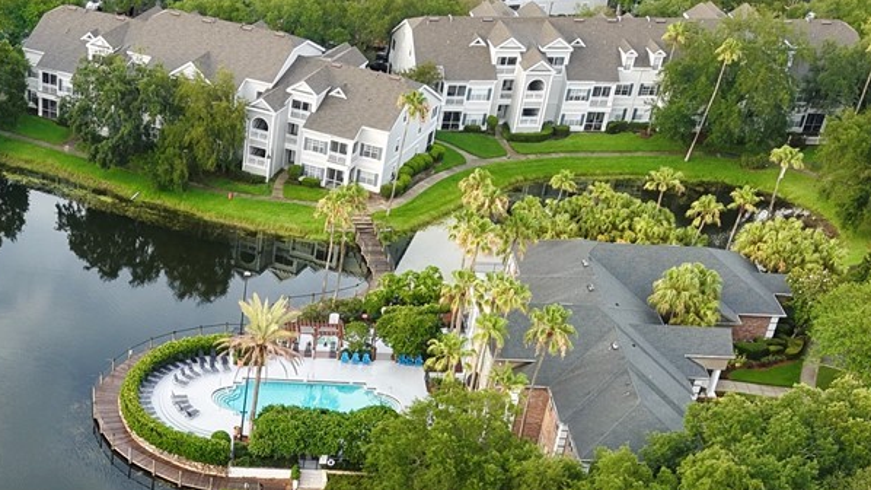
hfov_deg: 28.9
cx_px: 74
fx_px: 1616
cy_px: 780
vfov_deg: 15.6
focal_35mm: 70
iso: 150
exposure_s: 1/320
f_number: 1.8
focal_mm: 8.67
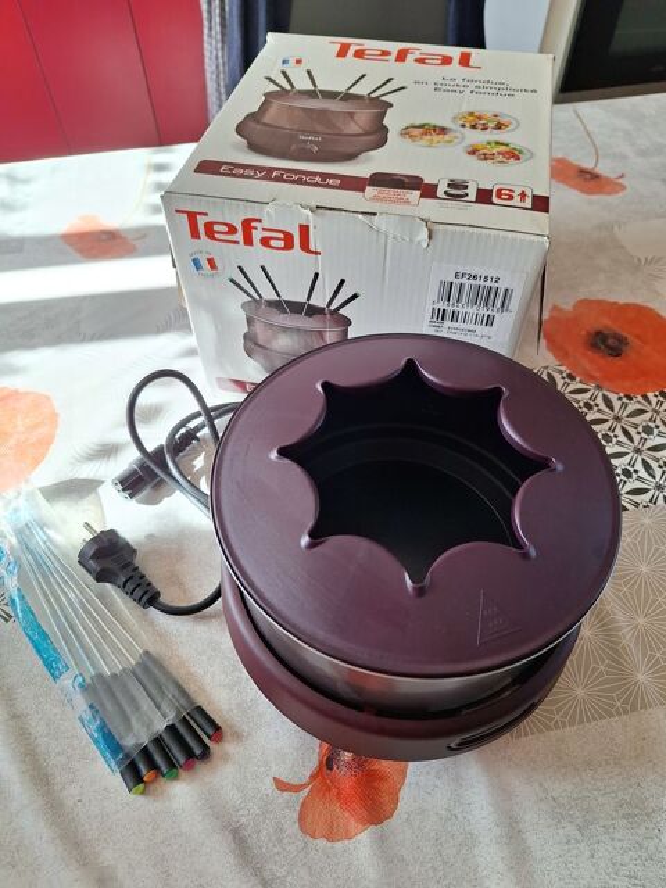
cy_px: 444
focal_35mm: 23
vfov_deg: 73.9
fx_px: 590
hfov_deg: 58.9
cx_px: 333
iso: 40
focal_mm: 5.54
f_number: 1.8
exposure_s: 1/100
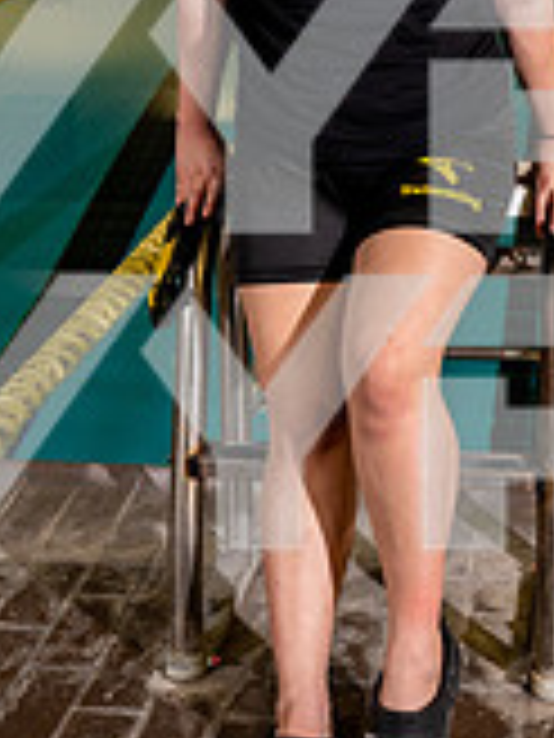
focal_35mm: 82
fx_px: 1750
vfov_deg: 23.3
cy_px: 99
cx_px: 378
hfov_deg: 17.9
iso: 1000
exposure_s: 1/250
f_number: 5.6
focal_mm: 31
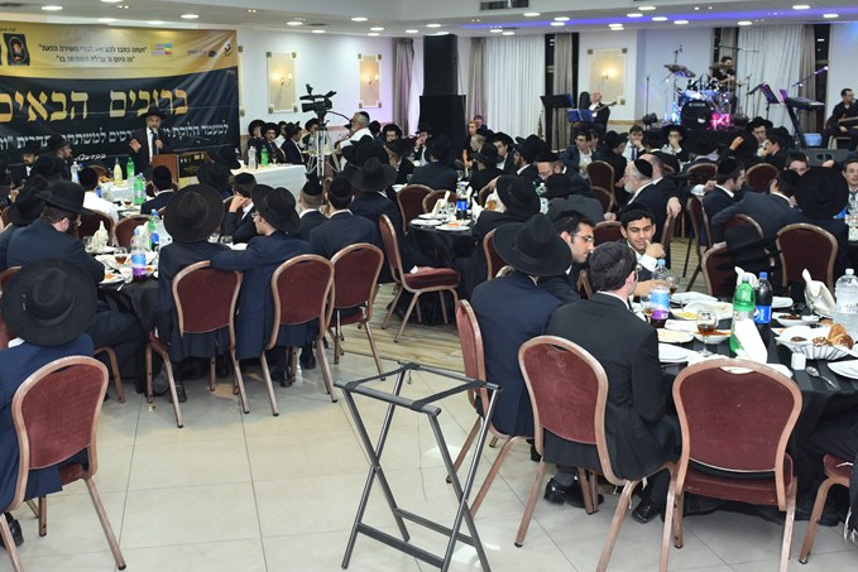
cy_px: 271
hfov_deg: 49.2
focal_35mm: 39
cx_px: 332
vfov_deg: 34.2
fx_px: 930
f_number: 4
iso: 800
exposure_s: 1/160
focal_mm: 24
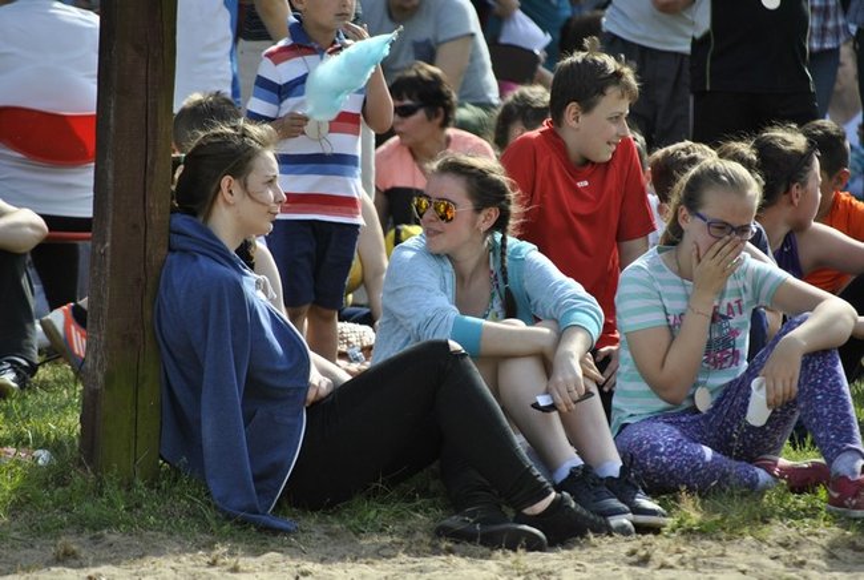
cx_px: 432
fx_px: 7213
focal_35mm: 300
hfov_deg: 6.9
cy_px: 290
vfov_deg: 4.6
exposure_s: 1/500
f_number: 5.6
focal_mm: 200
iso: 250
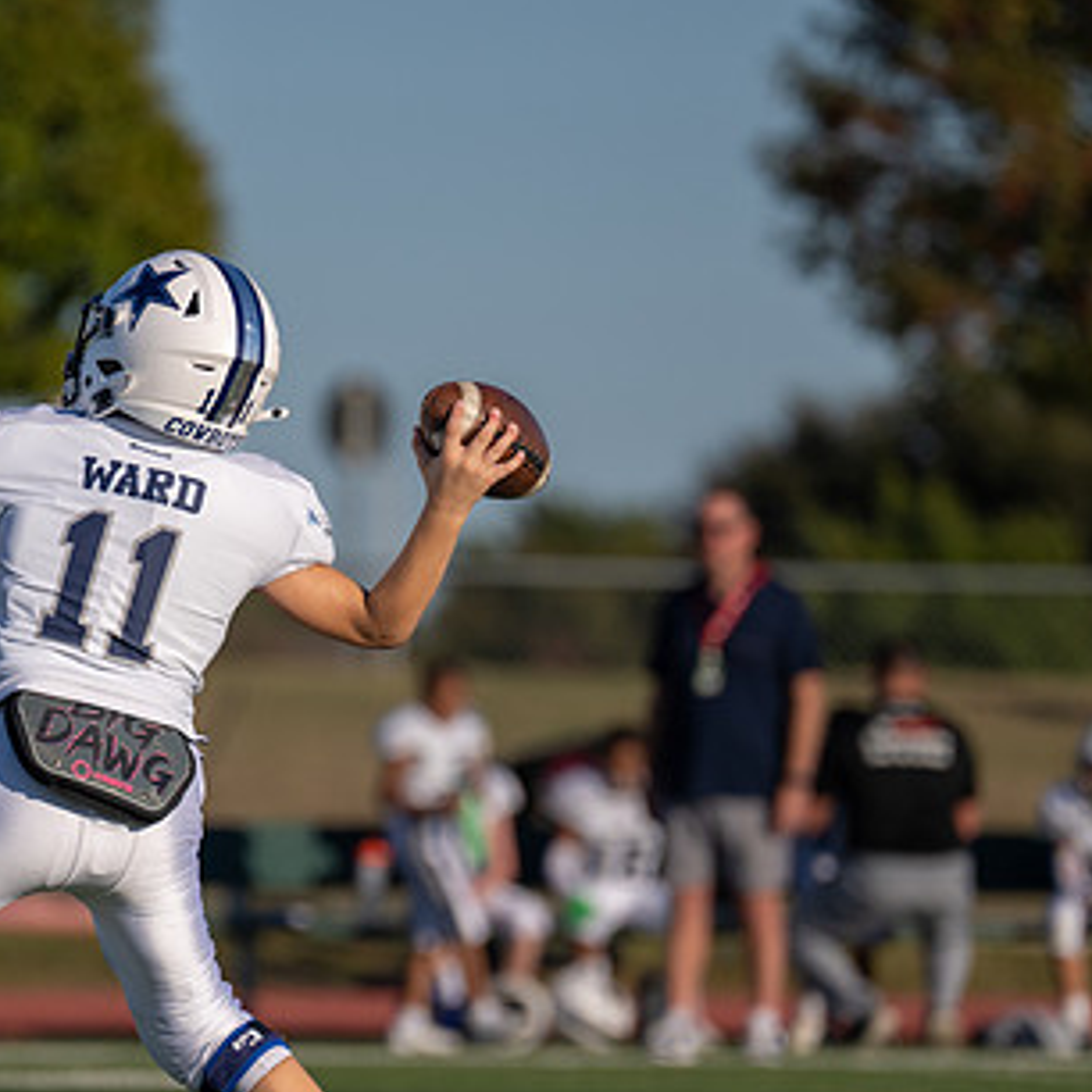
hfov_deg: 3.6
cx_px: 139
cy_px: 664
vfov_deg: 3.6
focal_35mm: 483
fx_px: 17238
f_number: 4
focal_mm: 280
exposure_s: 1/3200
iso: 200
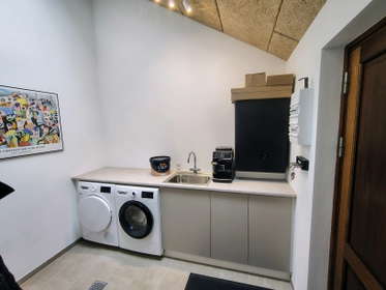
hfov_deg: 94.5
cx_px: 193
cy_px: 145
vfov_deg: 78.1
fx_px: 178
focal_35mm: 16
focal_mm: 1.66
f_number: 2.2
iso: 145
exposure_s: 1/50
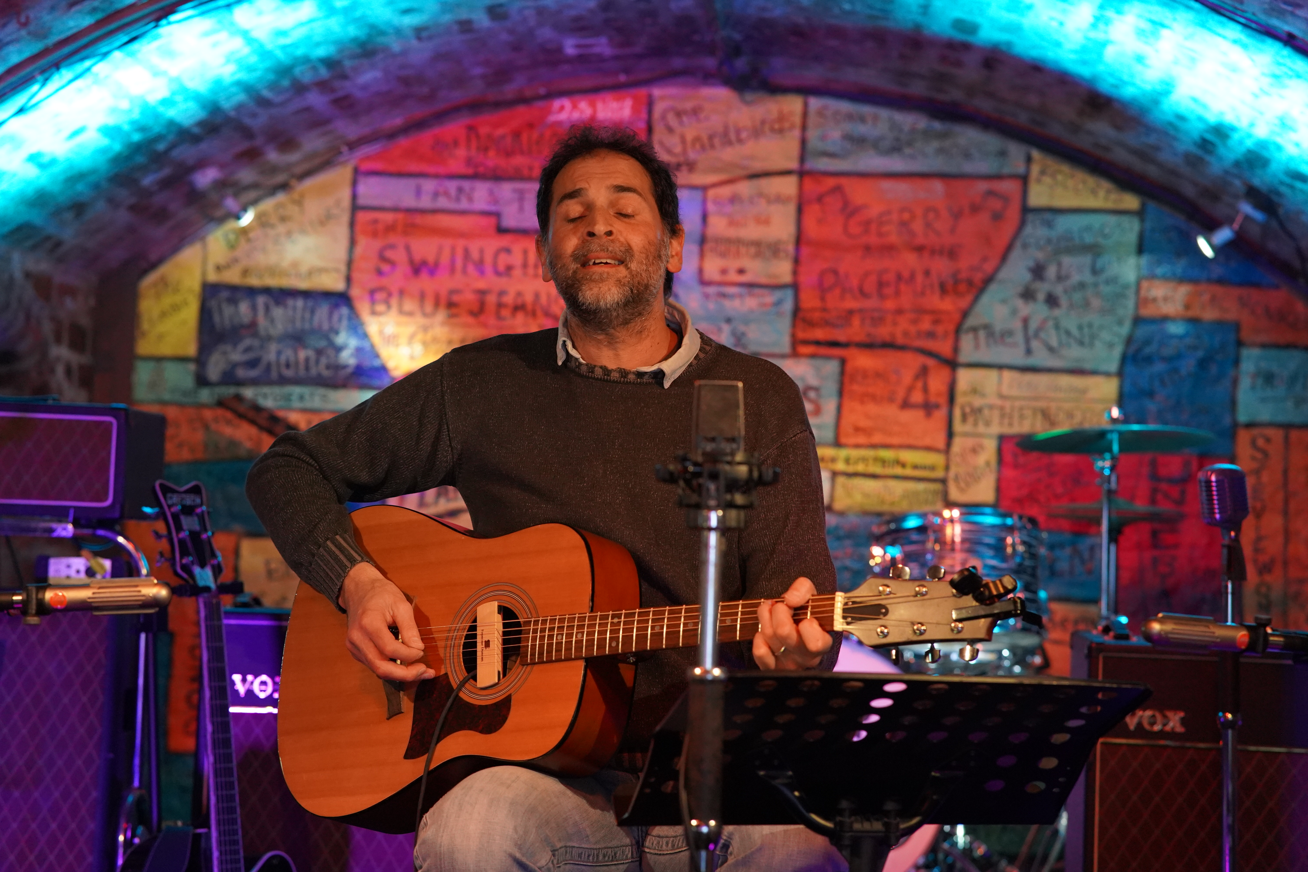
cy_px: 436
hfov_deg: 23.9
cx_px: 654
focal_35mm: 85
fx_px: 3088
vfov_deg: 16.1
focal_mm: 85
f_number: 4
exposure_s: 1/160
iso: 5000
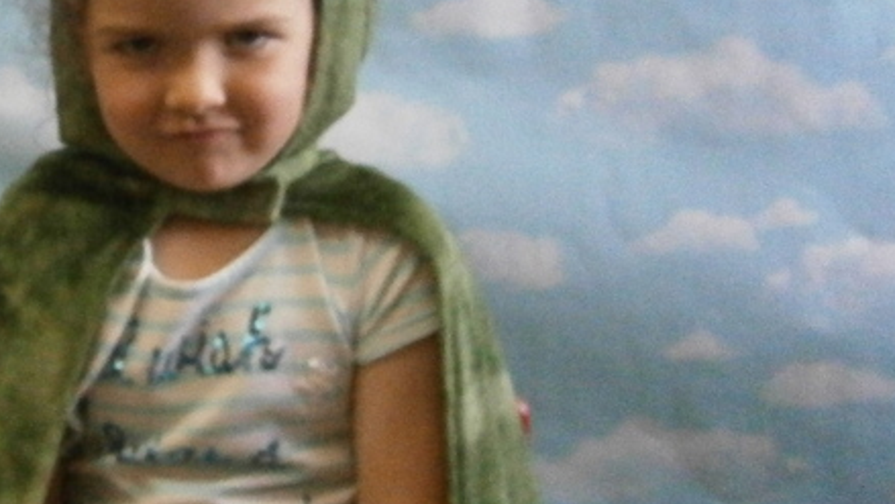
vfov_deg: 18.1
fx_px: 1566
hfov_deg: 30.5
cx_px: 90
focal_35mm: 66
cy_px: 110
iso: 800
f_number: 2.8
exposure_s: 1/160
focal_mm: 4.7
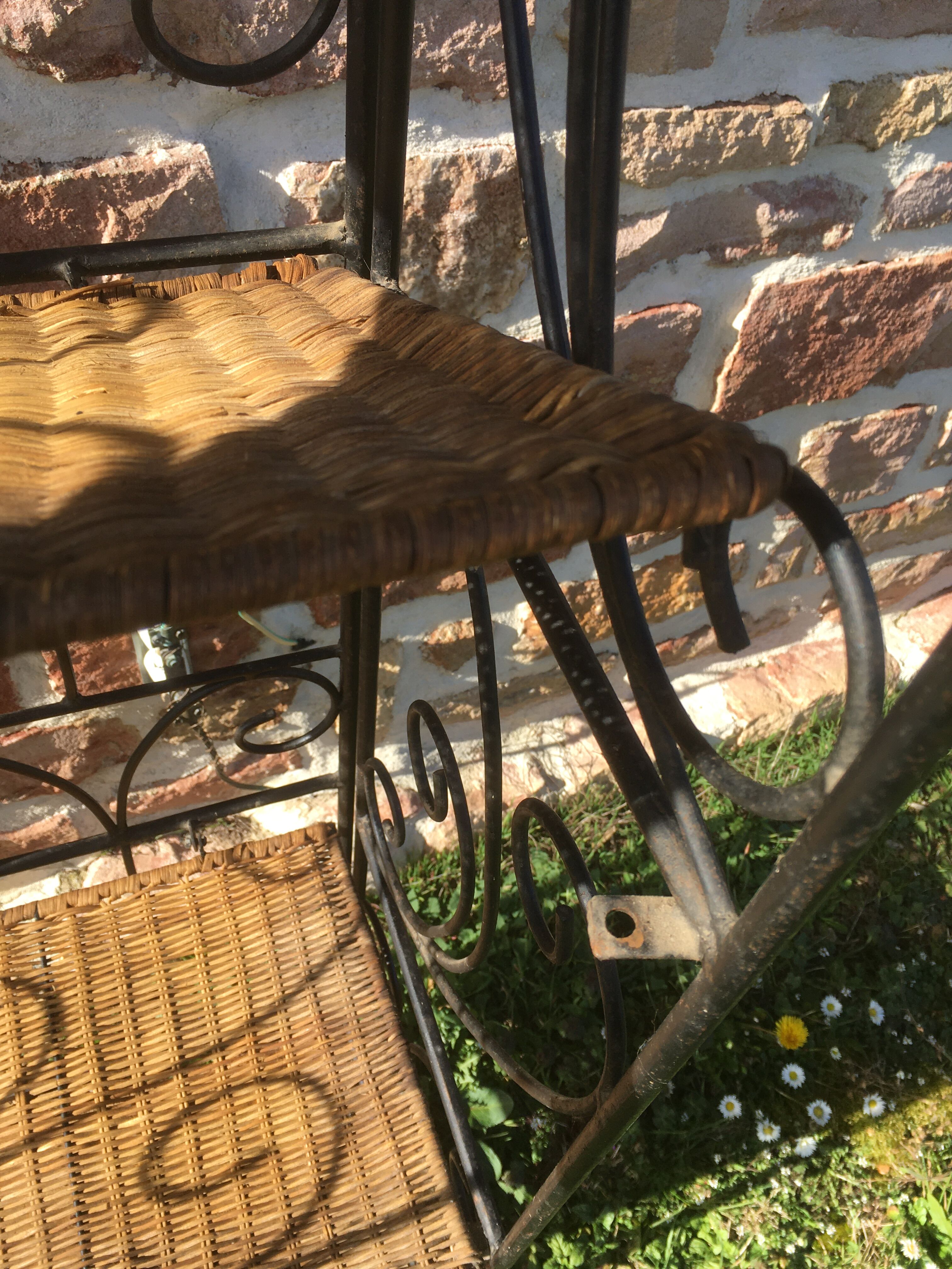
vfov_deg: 61.7
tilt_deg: -46.2
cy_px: 634
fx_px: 1063
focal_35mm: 29
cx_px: 476
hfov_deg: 48.2
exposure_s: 1/754
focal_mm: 4.15
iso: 25
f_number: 2.2
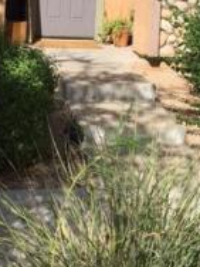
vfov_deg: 24.1
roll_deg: -2.1
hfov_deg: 19.9
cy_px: -45
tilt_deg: +2.6
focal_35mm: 74
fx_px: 570
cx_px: 122
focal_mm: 4.15
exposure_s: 1/2083
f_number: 2.2
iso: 32
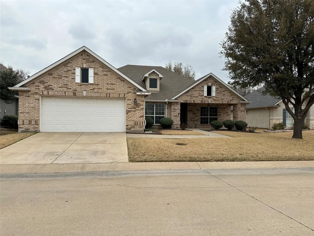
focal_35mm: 24
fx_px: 218
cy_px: 118
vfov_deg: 56.8
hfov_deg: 71.6
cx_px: 157
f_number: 1.78
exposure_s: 1/2155
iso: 80
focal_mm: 6.86
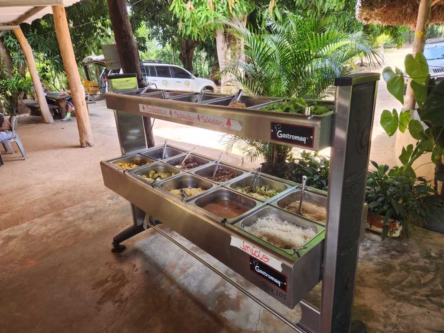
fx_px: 295
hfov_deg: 73.9
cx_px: 222
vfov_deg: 58.9
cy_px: 166
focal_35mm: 23
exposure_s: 1/180
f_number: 1.8
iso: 80
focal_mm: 5.4
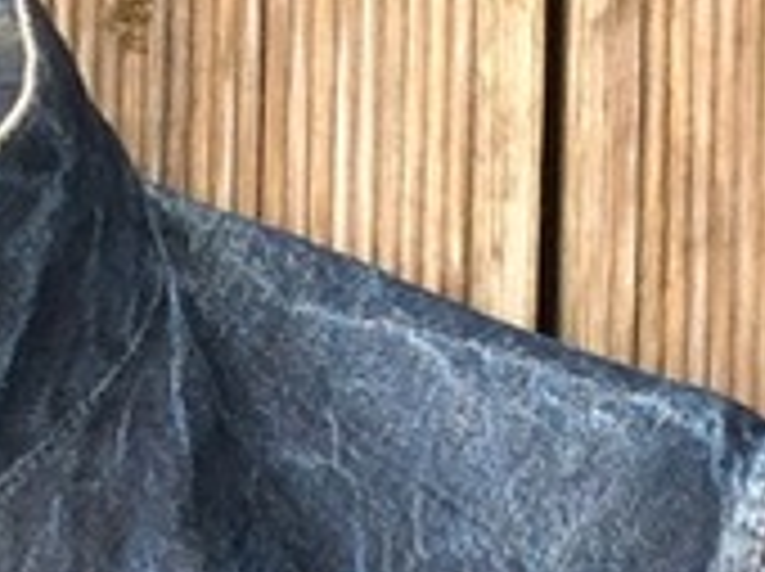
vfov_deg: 5.7
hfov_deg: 8.2
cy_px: 1788
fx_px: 5318
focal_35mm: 241
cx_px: -122
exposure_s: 1/152
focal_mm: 3.3
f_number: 2.4
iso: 32
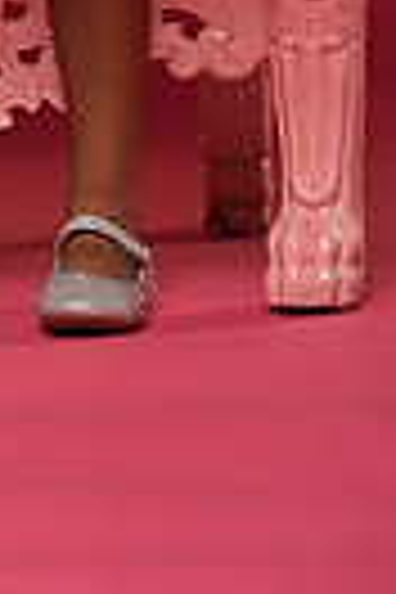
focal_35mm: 373
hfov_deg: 3.7
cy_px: -684
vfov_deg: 5.4
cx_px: -374
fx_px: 6154
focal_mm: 85
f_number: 5.6
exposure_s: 1/160
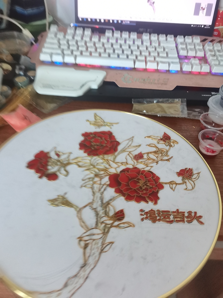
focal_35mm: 27
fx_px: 232
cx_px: 112
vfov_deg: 65.3
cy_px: 149
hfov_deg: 51.3
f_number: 1.9
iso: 250
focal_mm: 4.94
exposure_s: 1/50
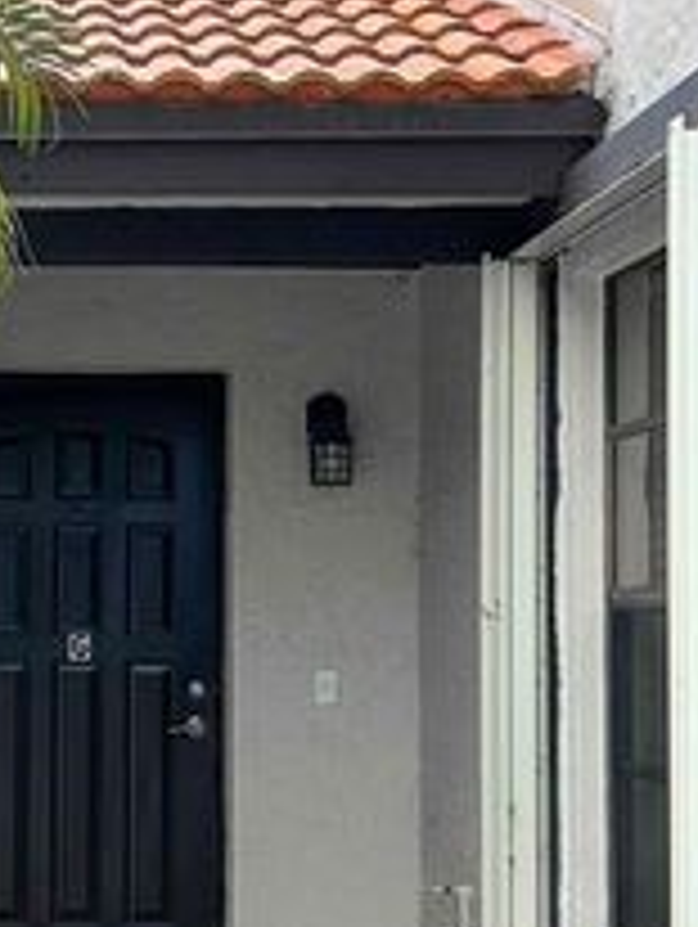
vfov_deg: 23.3
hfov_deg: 17.3
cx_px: 63
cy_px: 479
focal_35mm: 84
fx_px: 2254
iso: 50
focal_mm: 5.7
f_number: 1.5
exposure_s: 1/2500
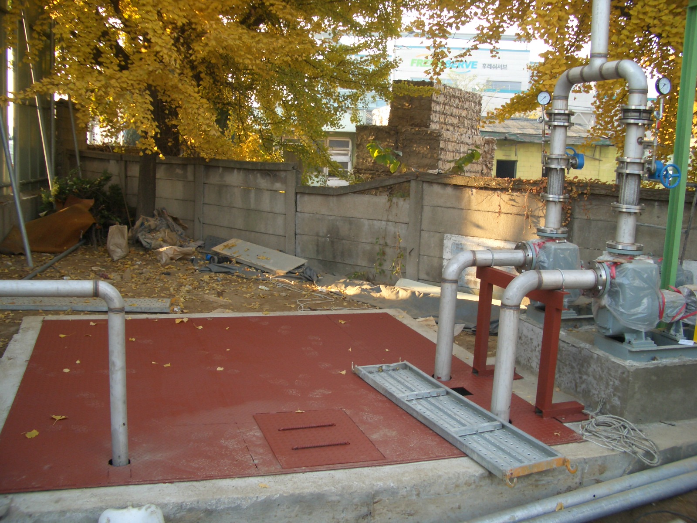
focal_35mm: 35
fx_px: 705
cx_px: 348
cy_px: 262
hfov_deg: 52.6
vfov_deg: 40.7
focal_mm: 5.8
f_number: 2.6
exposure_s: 1/80
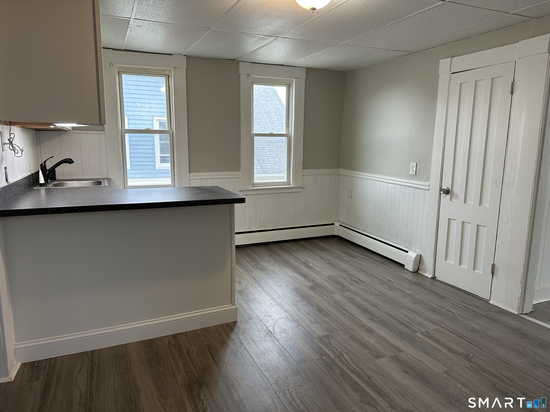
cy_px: 206
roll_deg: -0.3
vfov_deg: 56.8
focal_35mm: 24
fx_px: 381
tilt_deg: -9.1
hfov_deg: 71.6
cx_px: 275
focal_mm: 6.86
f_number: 1.78
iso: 125
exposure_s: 1/60
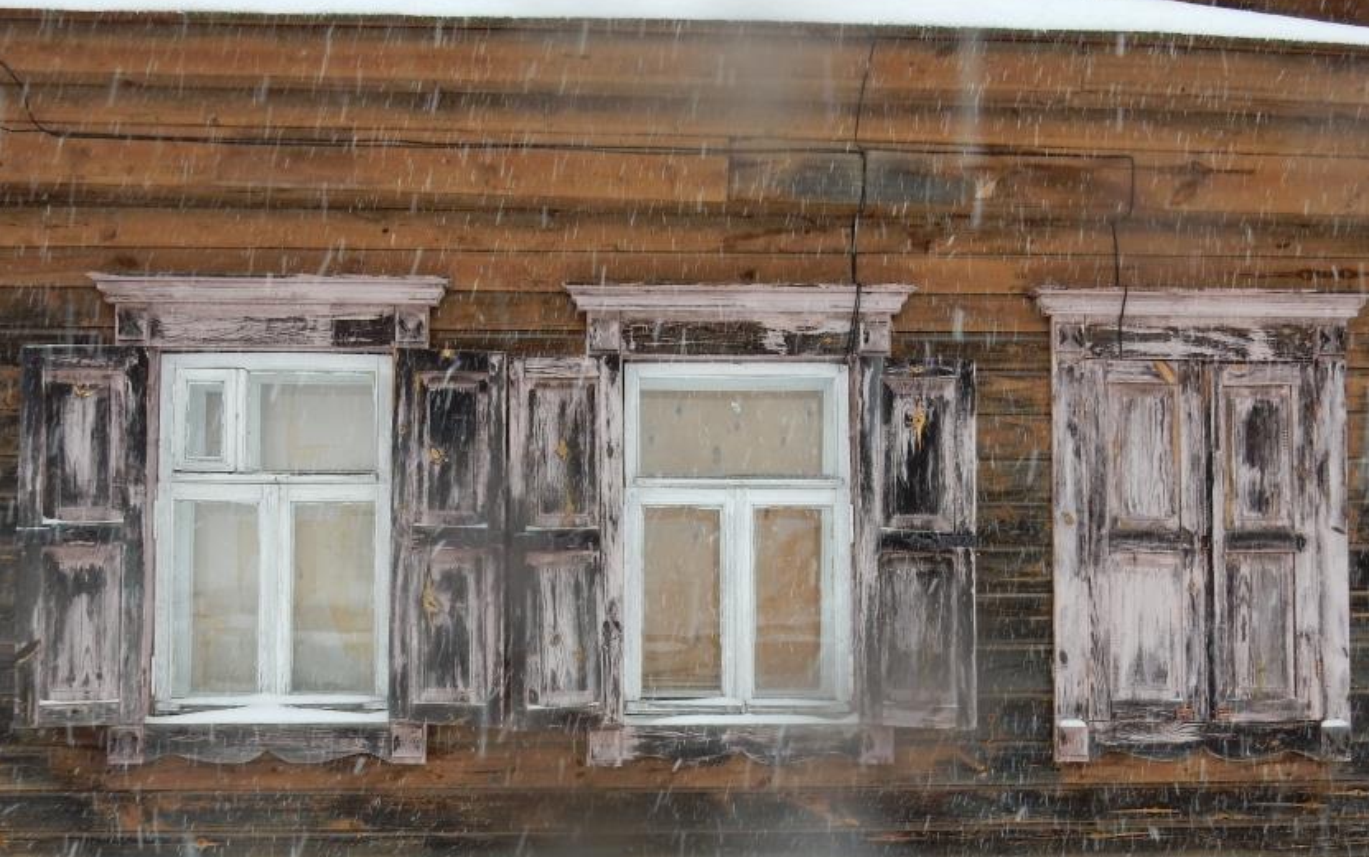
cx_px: 699
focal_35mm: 47
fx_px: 1754
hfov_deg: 42.6
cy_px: 582
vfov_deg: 27.3
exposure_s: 1/125
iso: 125
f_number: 4
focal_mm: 6.4
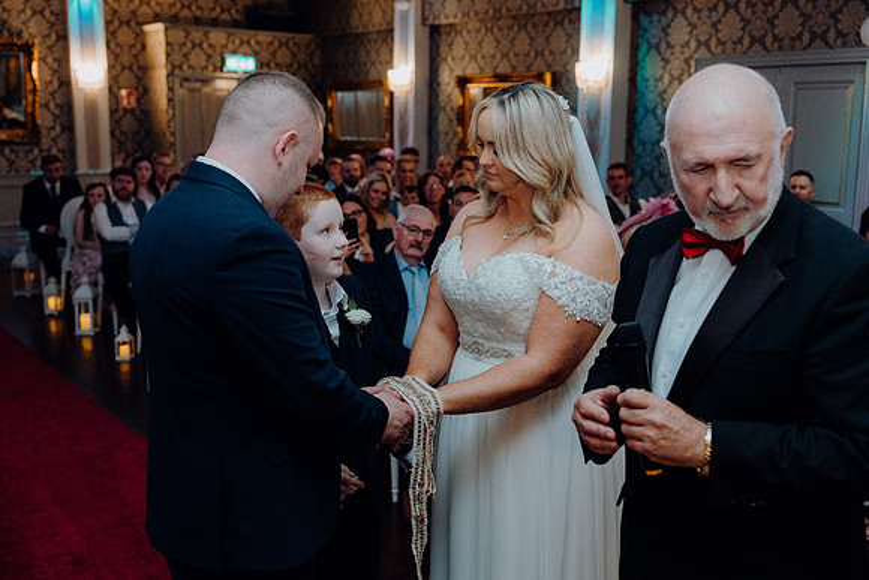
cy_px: 290
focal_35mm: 42
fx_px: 1014
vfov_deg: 31.9
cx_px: 434
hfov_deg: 46.4
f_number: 3.5
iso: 2500
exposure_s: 1/160
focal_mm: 42
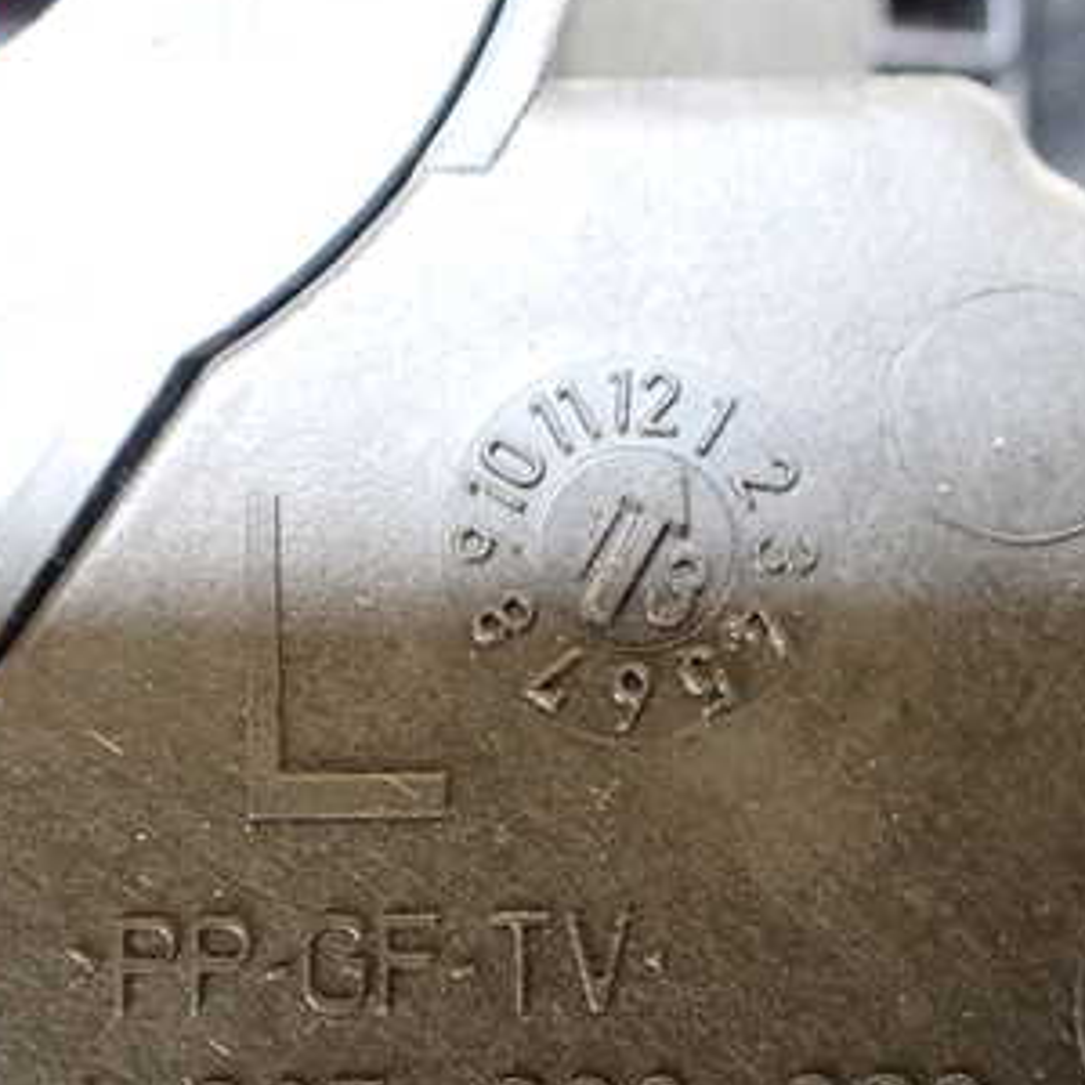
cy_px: 788
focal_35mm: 53
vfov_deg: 31.7
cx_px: 398
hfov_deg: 32.0
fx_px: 1879
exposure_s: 1/50
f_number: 2.3
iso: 800
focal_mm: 5.4
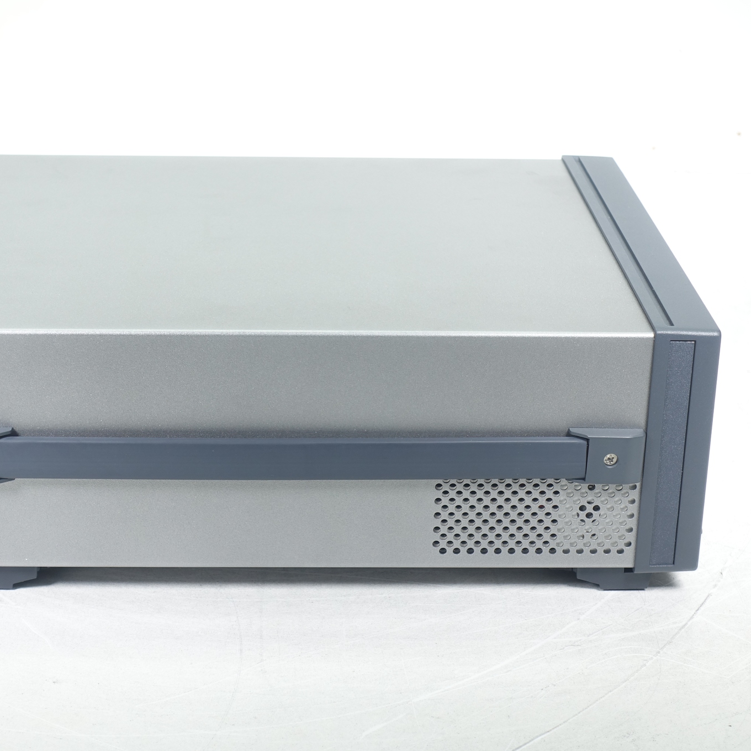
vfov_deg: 19.9
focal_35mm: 87
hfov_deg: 19.9
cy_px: 376
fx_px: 2135
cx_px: 301
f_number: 3.5
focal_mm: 25
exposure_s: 1/80
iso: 125
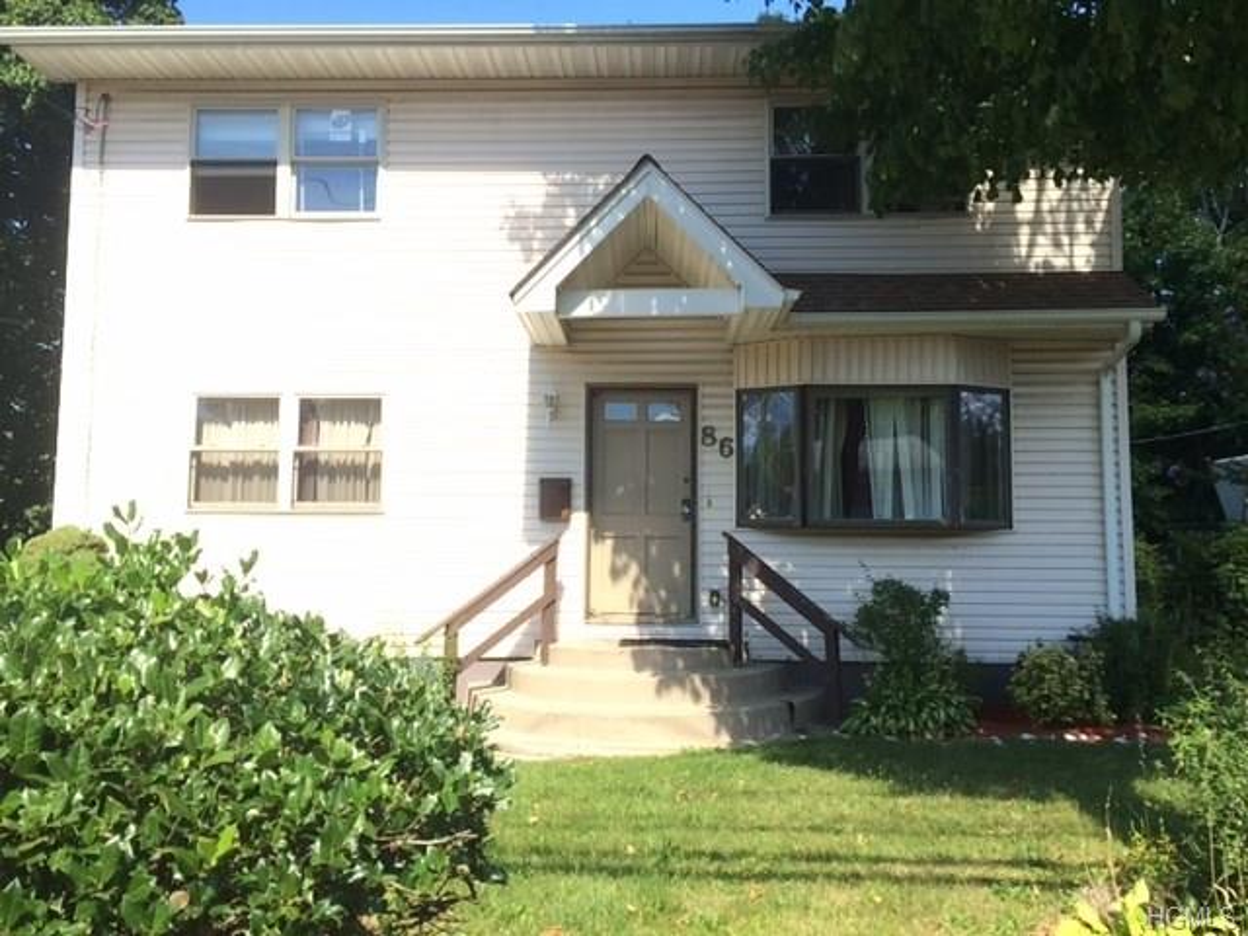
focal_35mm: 29
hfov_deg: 61.7
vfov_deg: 48.2
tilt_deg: +5.2
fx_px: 1046
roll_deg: +0.4
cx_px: 624
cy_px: 468
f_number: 2.2
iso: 32
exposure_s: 1/698
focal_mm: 4.15
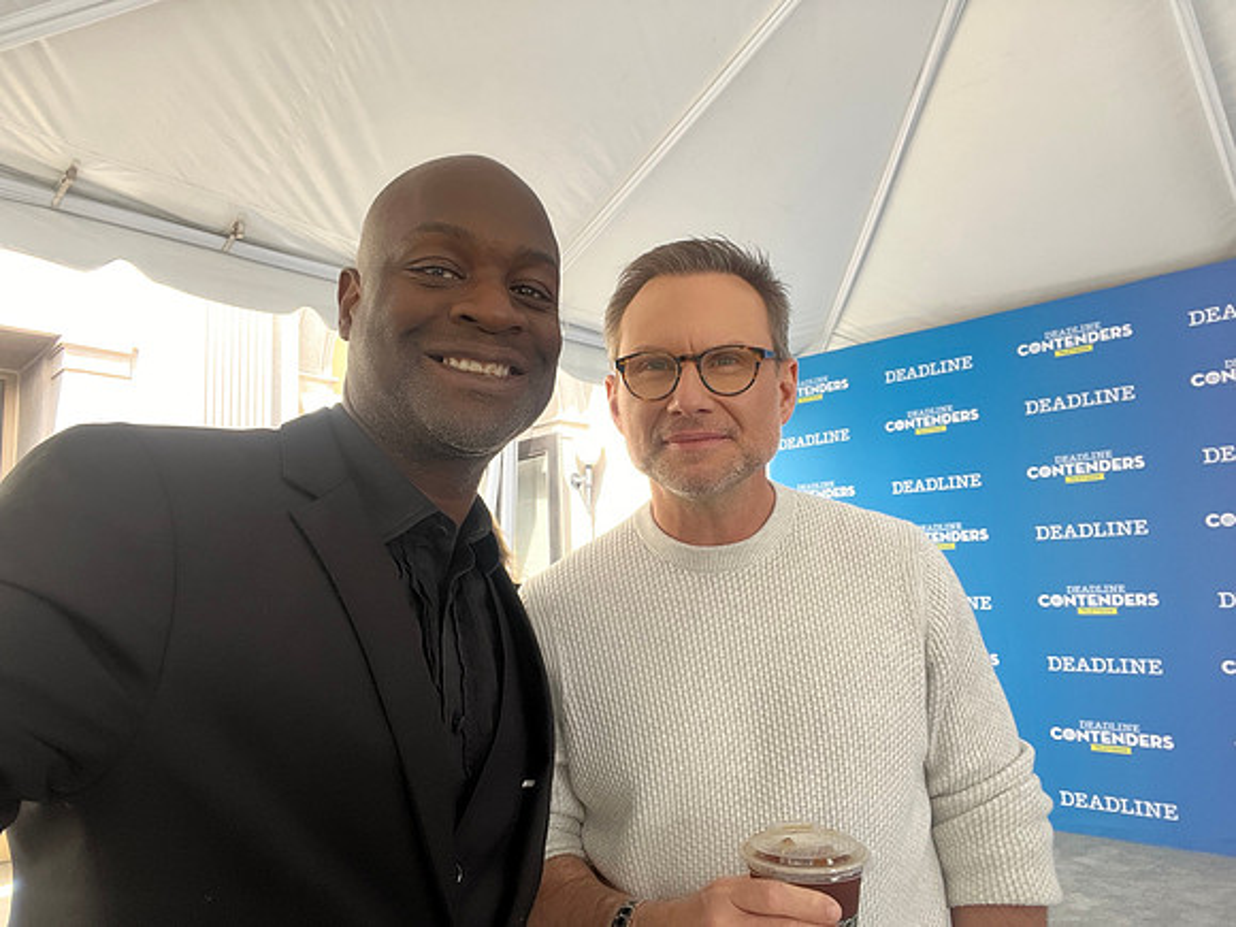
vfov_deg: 58.9
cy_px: 464
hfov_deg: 73.9
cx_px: 618
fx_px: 821
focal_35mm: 23
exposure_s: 1/113
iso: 100
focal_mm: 2.71
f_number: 2.2
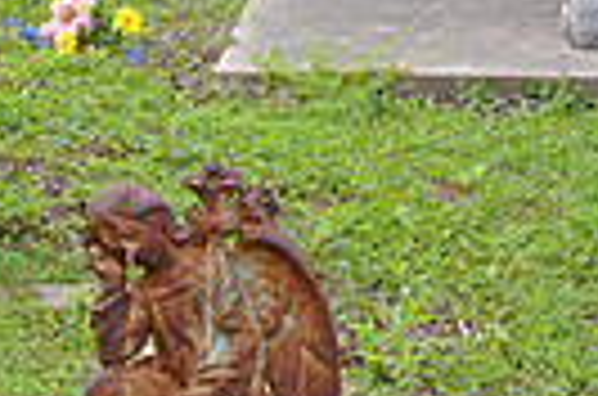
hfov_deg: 14.3
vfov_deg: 9.2
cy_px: 641
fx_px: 2386
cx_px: 207
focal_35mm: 144
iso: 320
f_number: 5.6
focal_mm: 22
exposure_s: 1/125
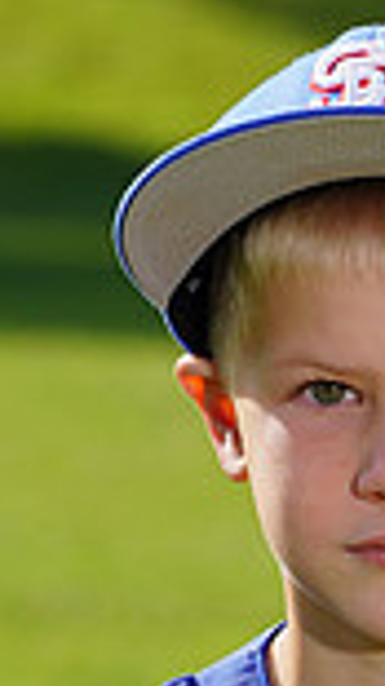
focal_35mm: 701
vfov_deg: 3.1
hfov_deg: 1.7
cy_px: 867
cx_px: 352
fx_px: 12743
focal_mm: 179
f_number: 9
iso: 100
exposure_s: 1/250
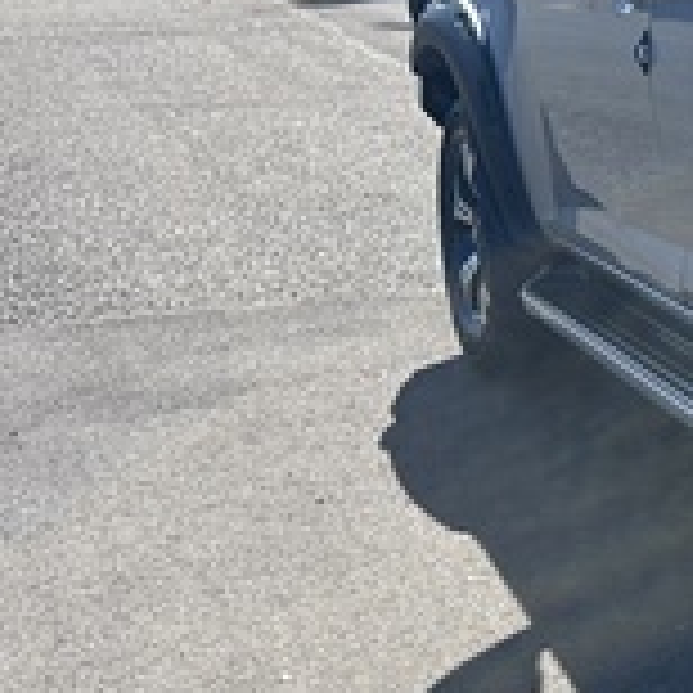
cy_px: 158
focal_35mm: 88
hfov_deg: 15.8
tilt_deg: -9.2
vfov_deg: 19.6
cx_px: 1368
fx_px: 1993
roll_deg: -0.3
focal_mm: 6.86
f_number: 1.78
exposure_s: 1/2353
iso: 80
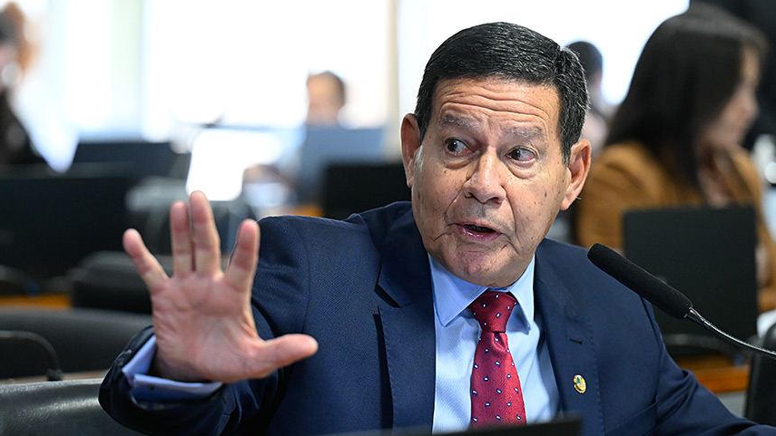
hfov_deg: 11.9
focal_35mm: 181
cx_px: 388
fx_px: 3724
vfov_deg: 6.7
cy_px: 255
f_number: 2.8
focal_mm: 115
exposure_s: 1/200
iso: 3200
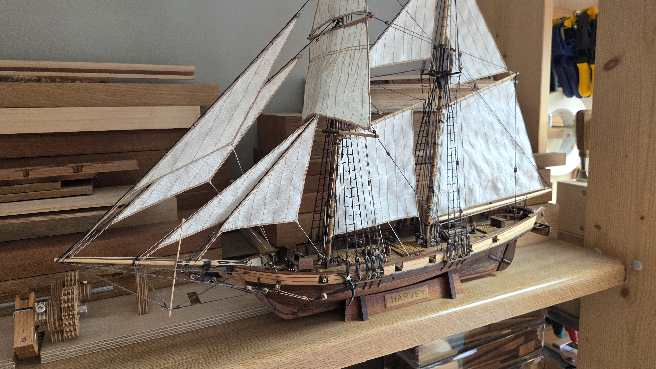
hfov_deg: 71.9
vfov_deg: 44.3
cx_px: 333
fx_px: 452
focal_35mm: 26
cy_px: 162
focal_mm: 5.4
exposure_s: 1/100
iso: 250
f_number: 1.8
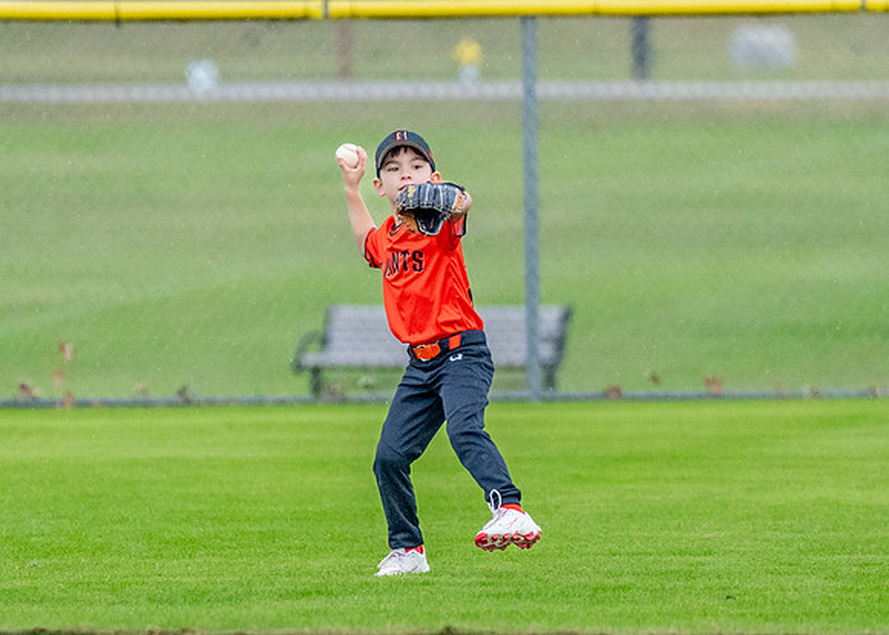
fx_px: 15423
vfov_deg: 2.4
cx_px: 475
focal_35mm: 611
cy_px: 370
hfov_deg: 3.3
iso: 2000
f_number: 2.8
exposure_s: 1/1000
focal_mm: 200
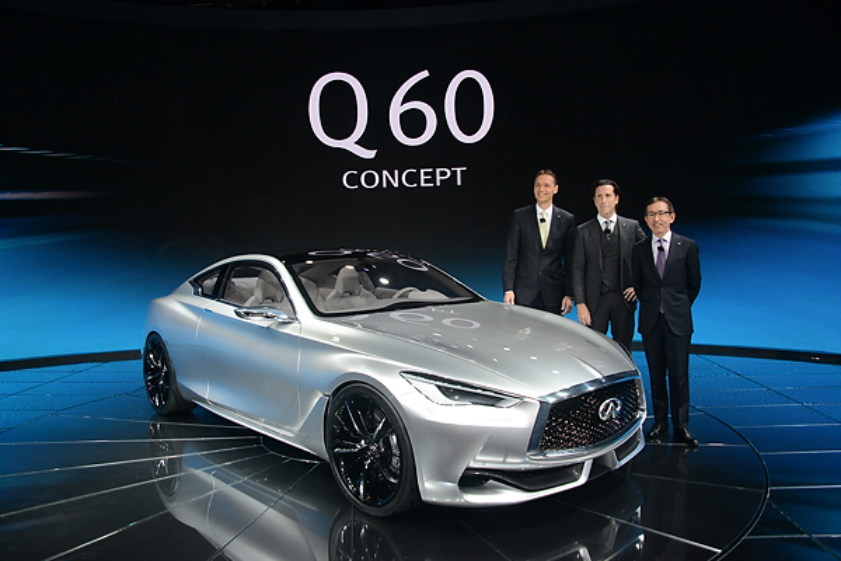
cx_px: 420
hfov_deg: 65.5
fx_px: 654
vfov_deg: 46.4
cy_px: 280
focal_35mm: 28
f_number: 7.1
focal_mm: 28
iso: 800
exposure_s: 1/125
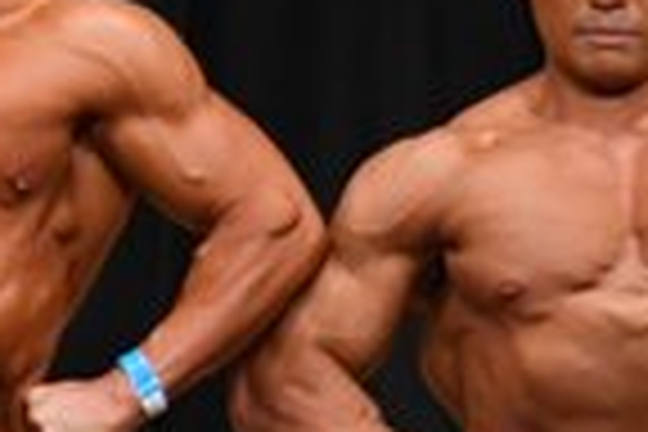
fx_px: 21040
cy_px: 558
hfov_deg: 1.8
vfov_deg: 1.2
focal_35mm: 1169
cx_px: -169
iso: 4000
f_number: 5.6
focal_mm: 145
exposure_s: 1/400
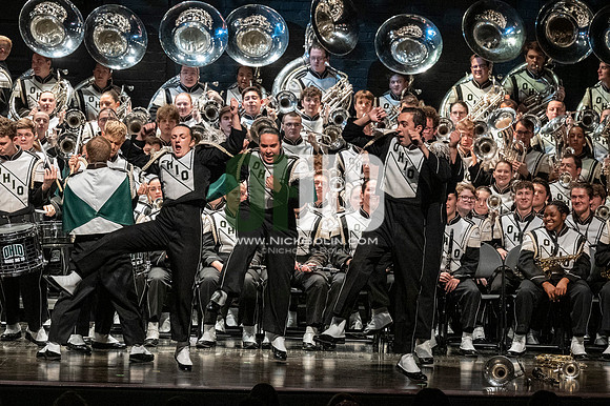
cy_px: 203
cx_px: 305
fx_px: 3556
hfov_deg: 9.8
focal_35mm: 210
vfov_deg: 6.5
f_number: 4
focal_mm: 140
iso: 4000
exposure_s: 1/500
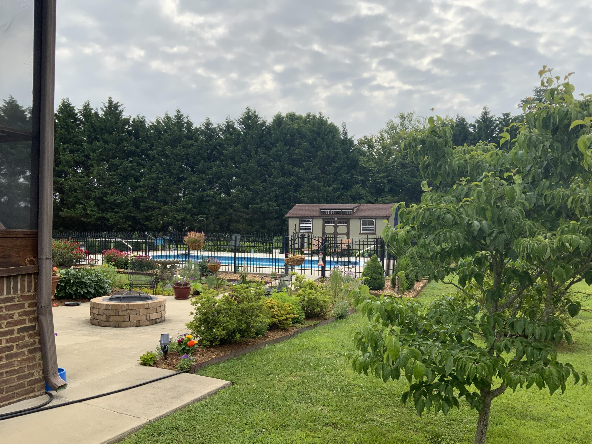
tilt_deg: +0.0
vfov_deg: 46.8
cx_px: 299
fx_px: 513
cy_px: 227
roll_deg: -1.0
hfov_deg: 60.0
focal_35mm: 30
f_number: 1.8
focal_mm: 3
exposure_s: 1/1786
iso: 16
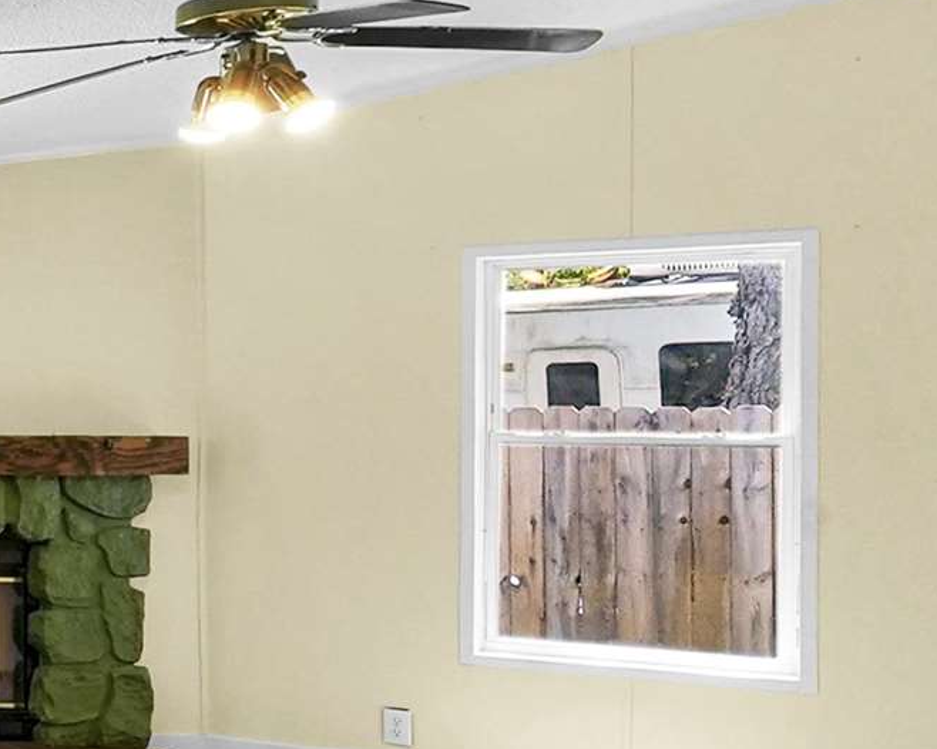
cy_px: 439
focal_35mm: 57
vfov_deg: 26.6
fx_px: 1580
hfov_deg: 18.0
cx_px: -1040
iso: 2000
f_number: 10
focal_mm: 13
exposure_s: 1/4
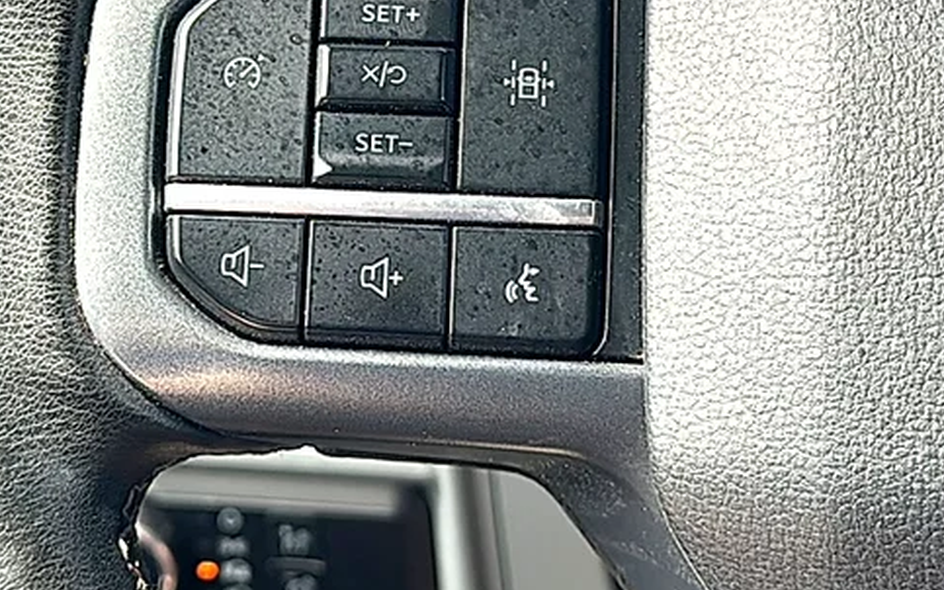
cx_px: 344
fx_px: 1698
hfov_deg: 30.9
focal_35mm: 66
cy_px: 138
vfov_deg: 19.6
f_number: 1.78
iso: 80
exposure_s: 1/246
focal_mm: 6.86
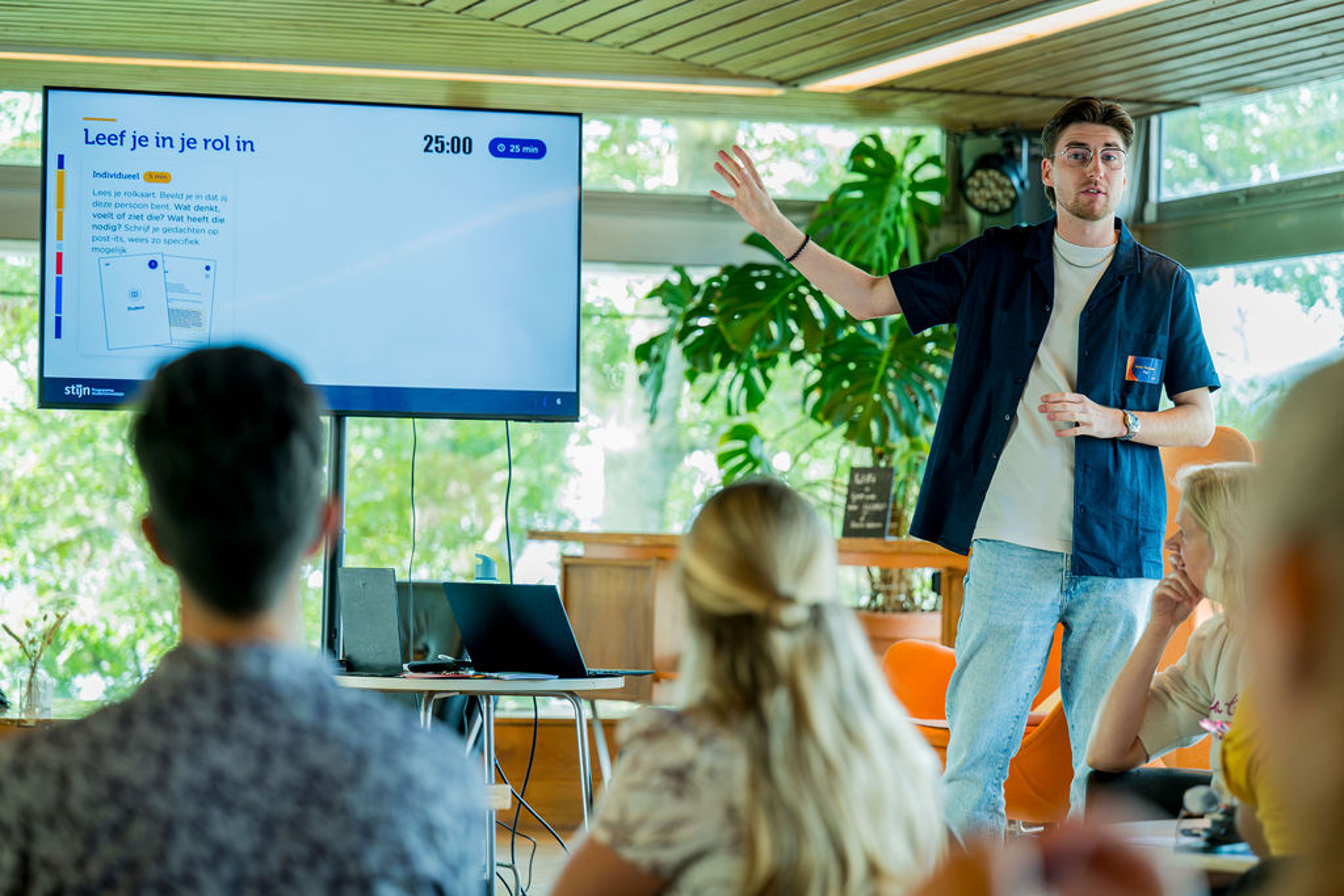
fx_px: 4143
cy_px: 413
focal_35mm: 111
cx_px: 701
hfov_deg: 18.4
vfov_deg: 12.3
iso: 1250
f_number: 2.8
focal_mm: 102
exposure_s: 1/320
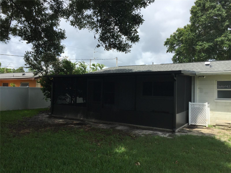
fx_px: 194
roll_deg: -1.5
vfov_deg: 48.2
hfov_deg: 61.7
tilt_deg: +1.7
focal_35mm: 29
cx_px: 116
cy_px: 86
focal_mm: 4.15
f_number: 2.2
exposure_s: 1/1582
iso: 32
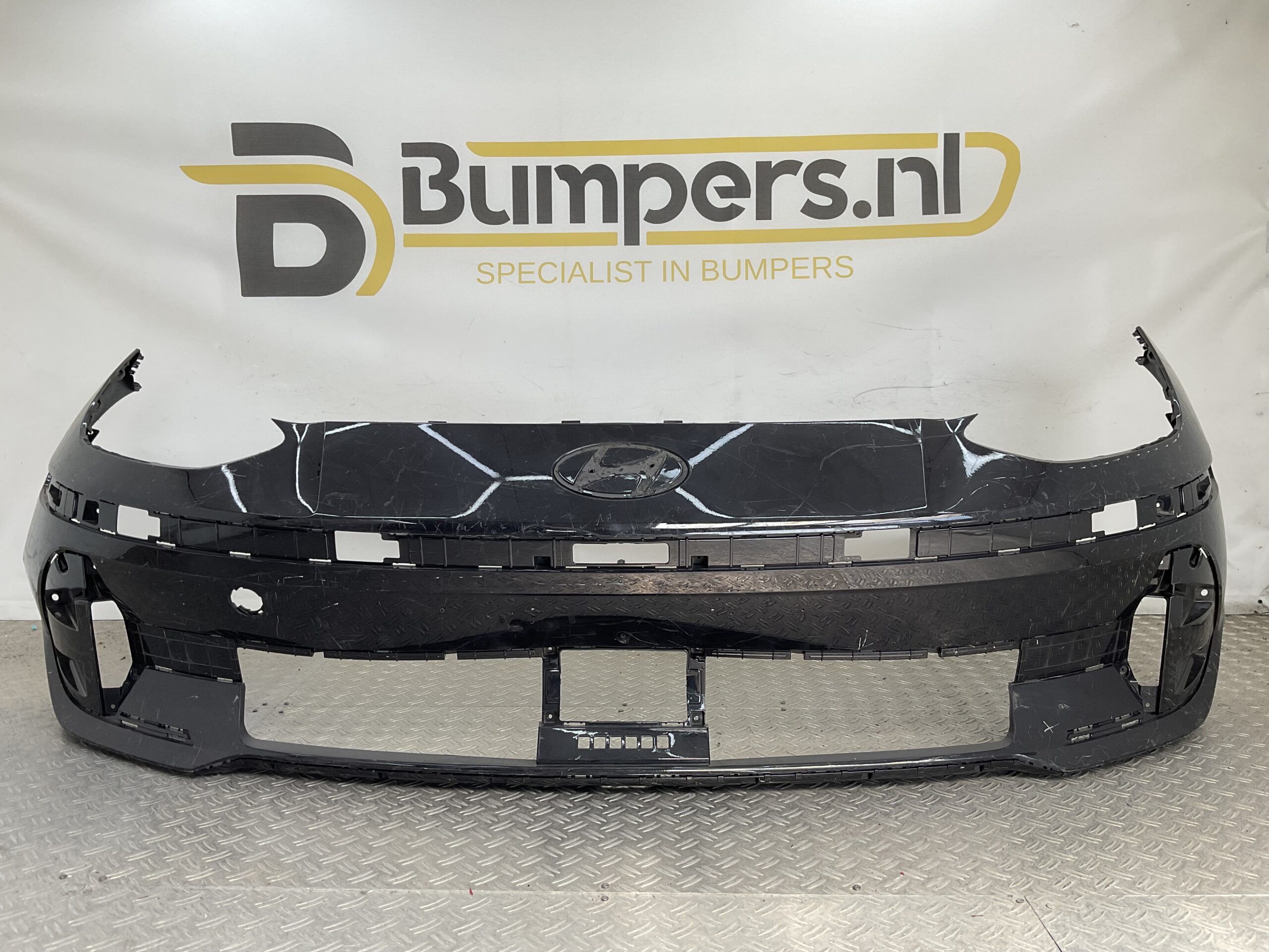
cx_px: 634
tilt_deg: -4.8
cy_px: 476
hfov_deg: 61.7
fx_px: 1063
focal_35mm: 29
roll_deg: -0.2
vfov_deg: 48.2
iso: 16
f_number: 1.8
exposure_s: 1/195
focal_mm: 3
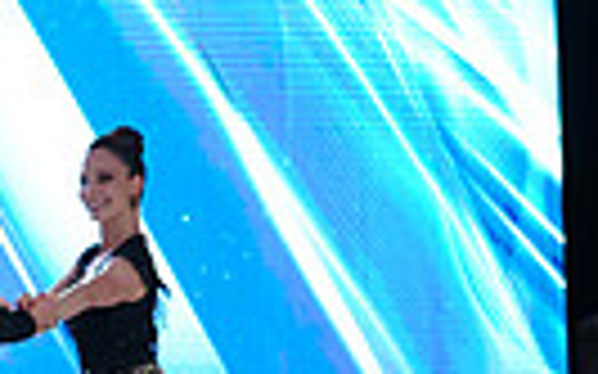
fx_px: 3323
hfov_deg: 9.6
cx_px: -611
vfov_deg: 6.4
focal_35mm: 204
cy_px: 358
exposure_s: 1/500
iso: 2500
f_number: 4
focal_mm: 46
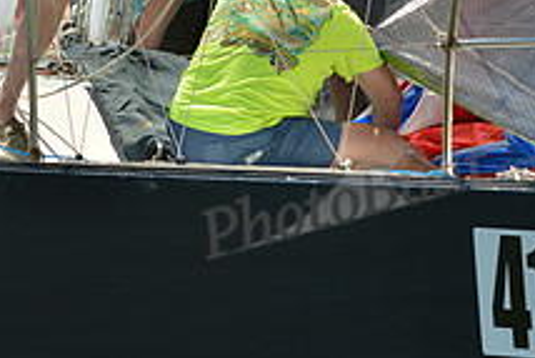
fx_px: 8045
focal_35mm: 541
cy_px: 99
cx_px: 75
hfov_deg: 3.8
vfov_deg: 2.5
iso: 200
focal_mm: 200
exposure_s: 1/1250
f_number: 5
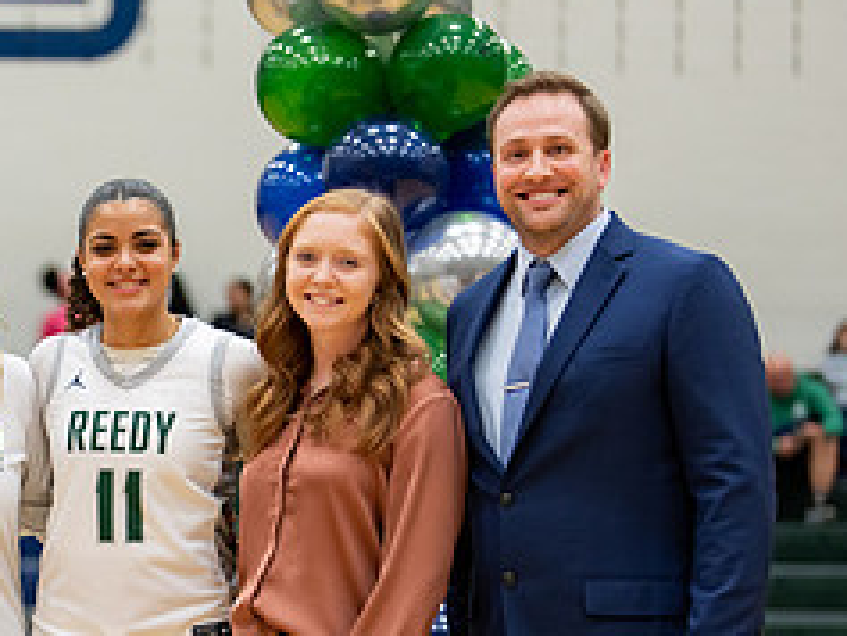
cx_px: -93
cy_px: 575
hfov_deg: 15.2
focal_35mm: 126
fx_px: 3085
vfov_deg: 11.7
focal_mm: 50
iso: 800
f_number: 1.2
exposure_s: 1/800
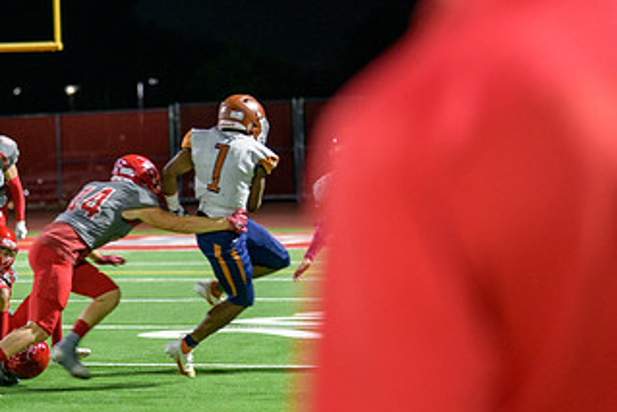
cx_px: 95
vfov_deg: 6.2
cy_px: 179
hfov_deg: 9.2
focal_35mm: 222
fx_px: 3806
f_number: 2.8
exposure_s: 1/250
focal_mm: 122
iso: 1600
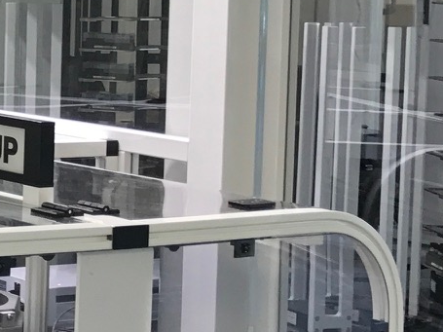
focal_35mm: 124
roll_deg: -2.6
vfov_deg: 11.8
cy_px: -7
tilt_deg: -0.7
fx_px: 1586
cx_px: -412
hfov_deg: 13.8
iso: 20
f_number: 1.8
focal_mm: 3.99
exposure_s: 1/60
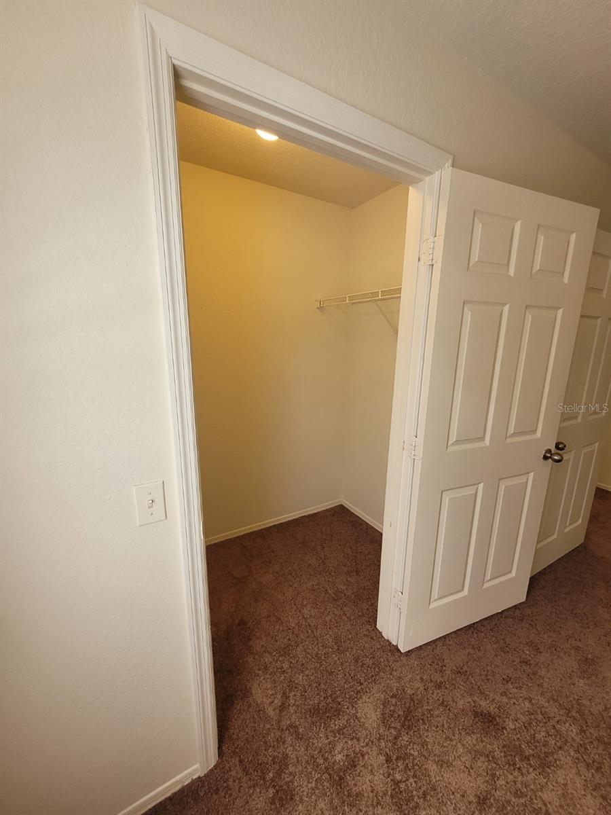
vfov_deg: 106.2
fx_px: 306
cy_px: 408
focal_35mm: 13
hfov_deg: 89.9
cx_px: 306
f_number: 2.2
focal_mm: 1.74
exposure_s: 1/60
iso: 125
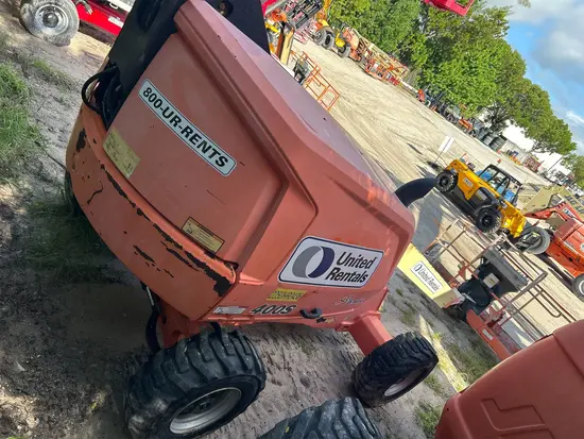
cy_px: 220
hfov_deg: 67.3
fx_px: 439
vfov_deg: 53.1
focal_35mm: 26
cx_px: 292
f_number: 1.5
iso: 50
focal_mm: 5.7
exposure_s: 1/866
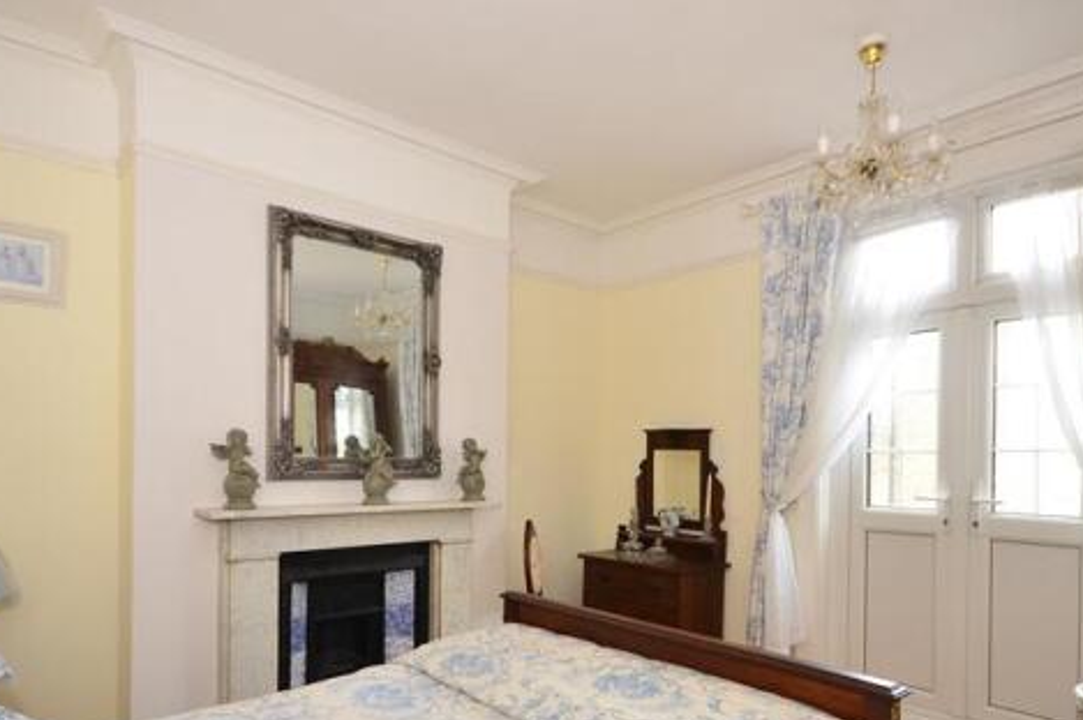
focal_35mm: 21
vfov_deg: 58.4
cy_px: 463
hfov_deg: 81.2
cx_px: 540
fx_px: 631
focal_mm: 10
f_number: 5.6
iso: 400
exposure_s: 1/8
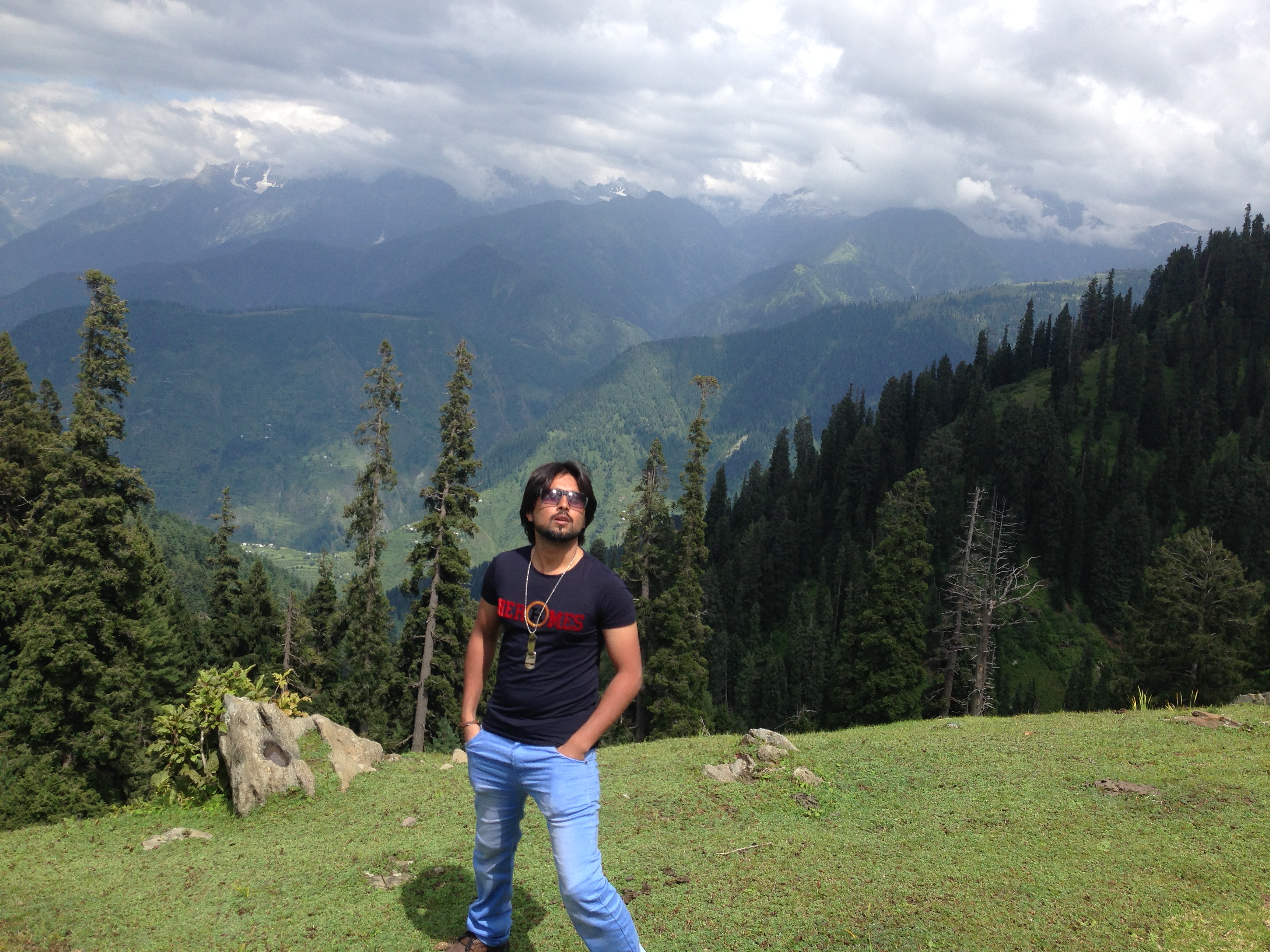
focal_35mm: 33
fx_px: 1211
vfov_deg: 42.9
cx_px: 635
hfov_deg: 55.4
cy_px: 476
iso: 50
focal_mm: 4.12
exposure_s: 1/1466
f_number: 2.4
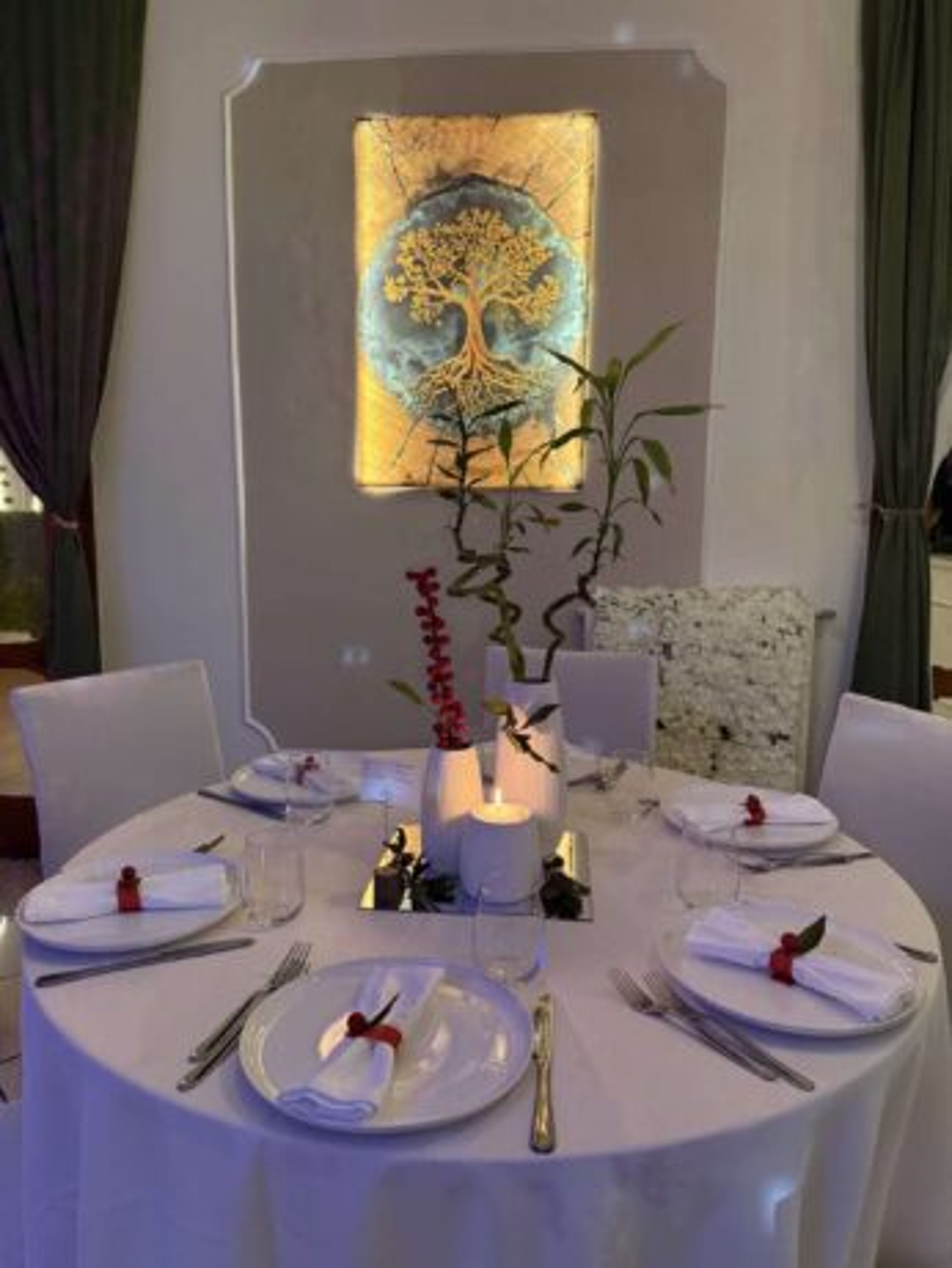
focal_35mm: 24
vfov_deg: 71.6
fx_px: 880
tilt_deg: -4.4
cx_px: 476
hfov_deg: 56.8
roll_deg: -2.0
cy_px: 634
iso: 320
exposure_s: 1/50
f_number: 1.78
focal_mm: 6.76
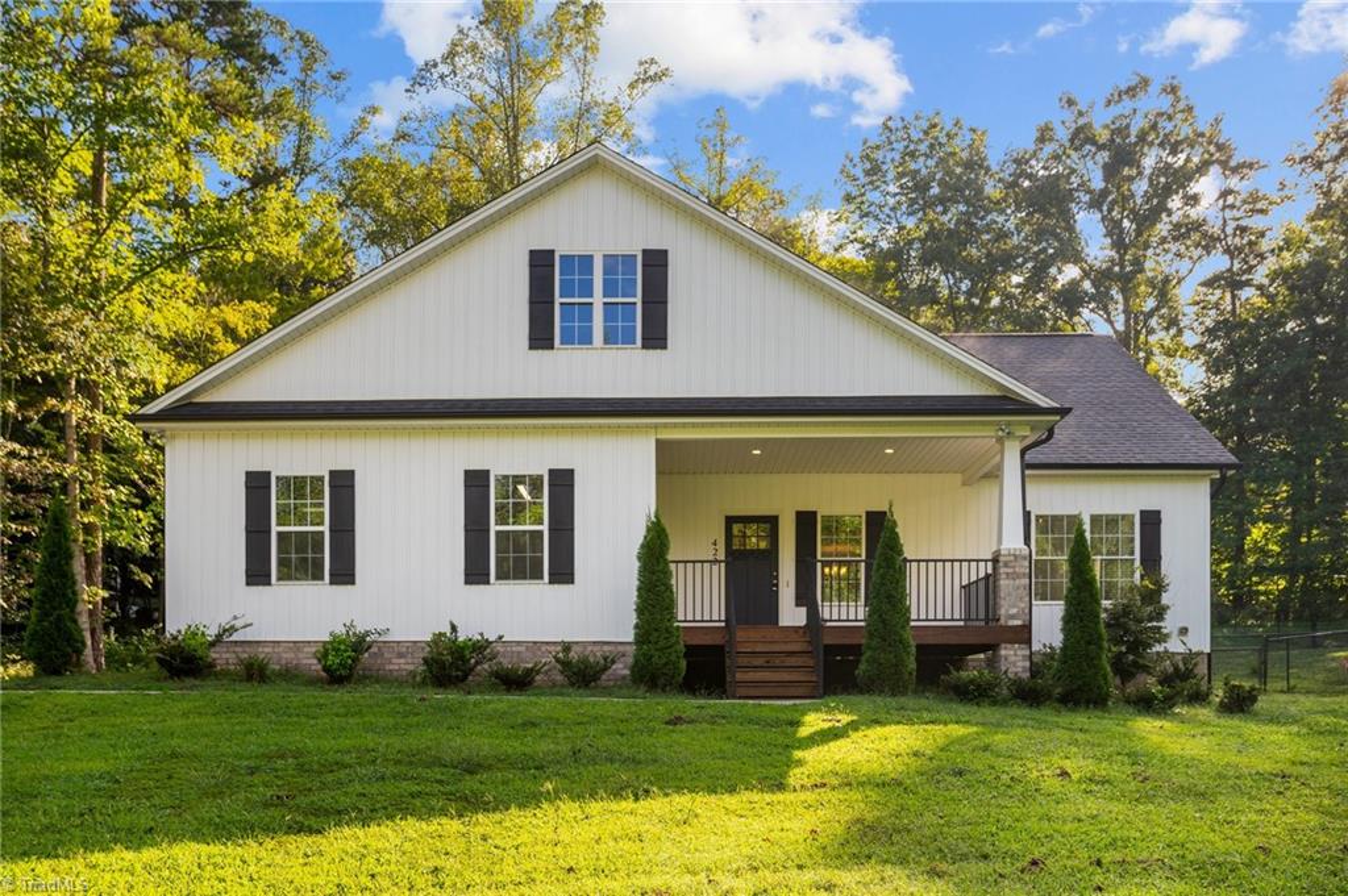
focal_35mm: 29
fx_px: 1085
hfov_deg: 63.7
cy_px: 448
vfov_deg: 44.9
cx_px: 674
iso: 250
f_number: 8
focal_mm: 29
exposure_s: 1/160
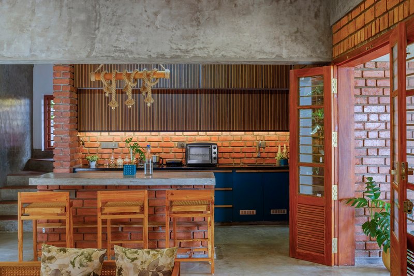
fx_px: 471
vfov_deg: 32.6
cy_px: 138
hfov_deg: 47.4
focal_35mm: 41
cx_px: 207
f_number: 5
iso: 200
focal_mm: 27
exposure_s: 1/8
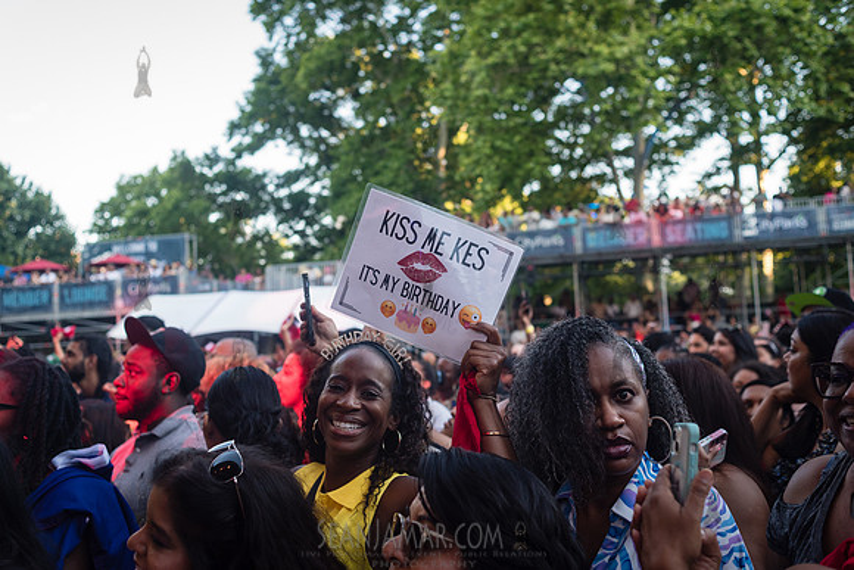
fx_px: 830
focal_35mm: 35
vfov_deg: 37.9
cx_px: 427
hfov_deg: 54.4
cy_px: 285
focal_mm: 35
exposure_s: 1/500
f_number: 3.5
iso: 1000
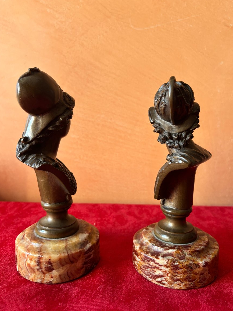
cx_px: 119
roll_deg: -2.0
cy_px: 154
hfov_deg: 51.4
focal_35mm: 27
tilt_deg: -7.4
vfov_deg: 65.3
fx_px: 242
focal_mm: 5.96
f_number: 1.6
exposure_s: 1/60
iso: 160
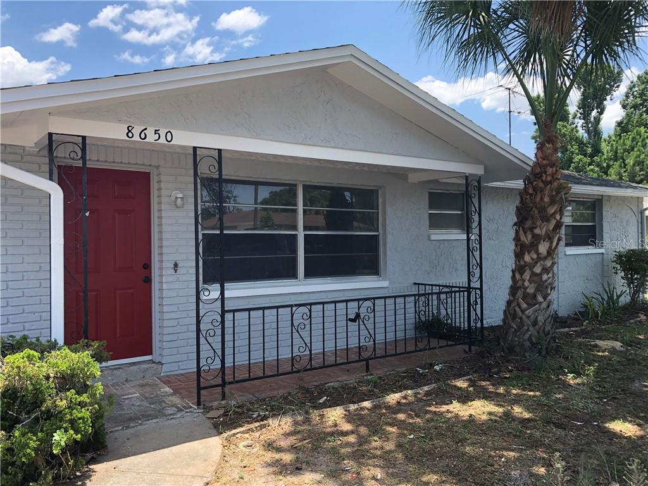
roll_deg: +1.4
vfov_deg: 49.7
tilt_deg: -0.6
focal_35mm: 28
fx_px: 524
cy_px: 243
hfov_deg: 63.4
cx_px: 324
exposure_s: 1/552
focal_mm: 4
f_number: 1.8
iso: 20
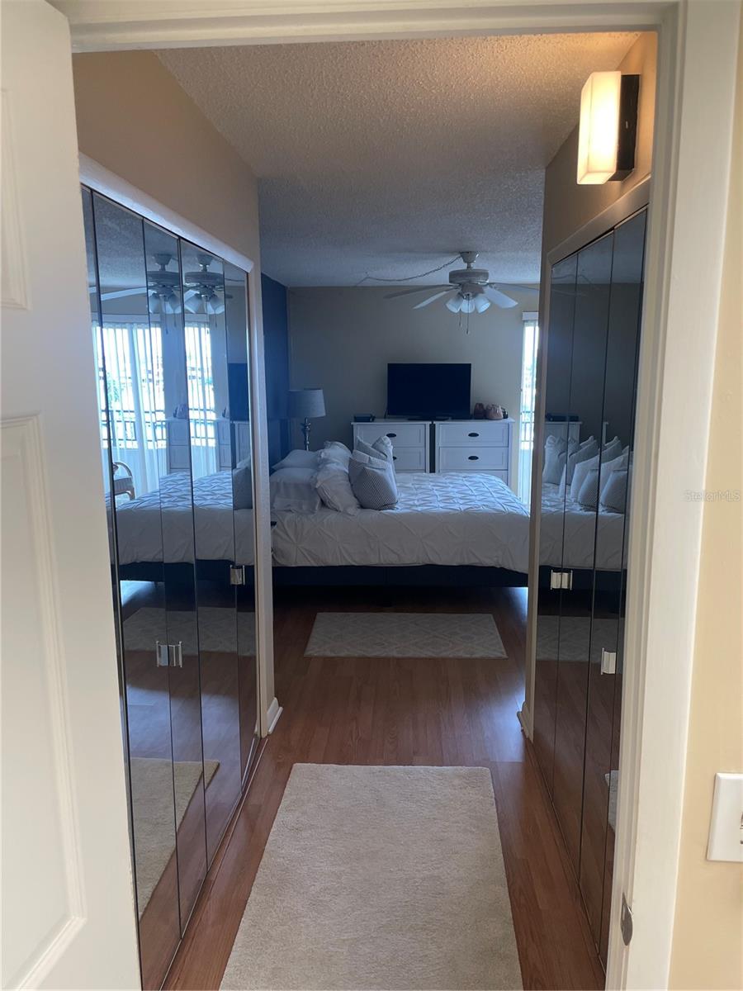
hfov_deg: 53.1
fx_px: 744
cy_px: 496
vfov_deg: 67.3
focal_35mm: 26
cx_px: 372
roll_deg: +1.8
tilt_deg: -8.8
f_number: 1.6
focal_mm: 4.2
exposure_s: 1/117
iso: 100
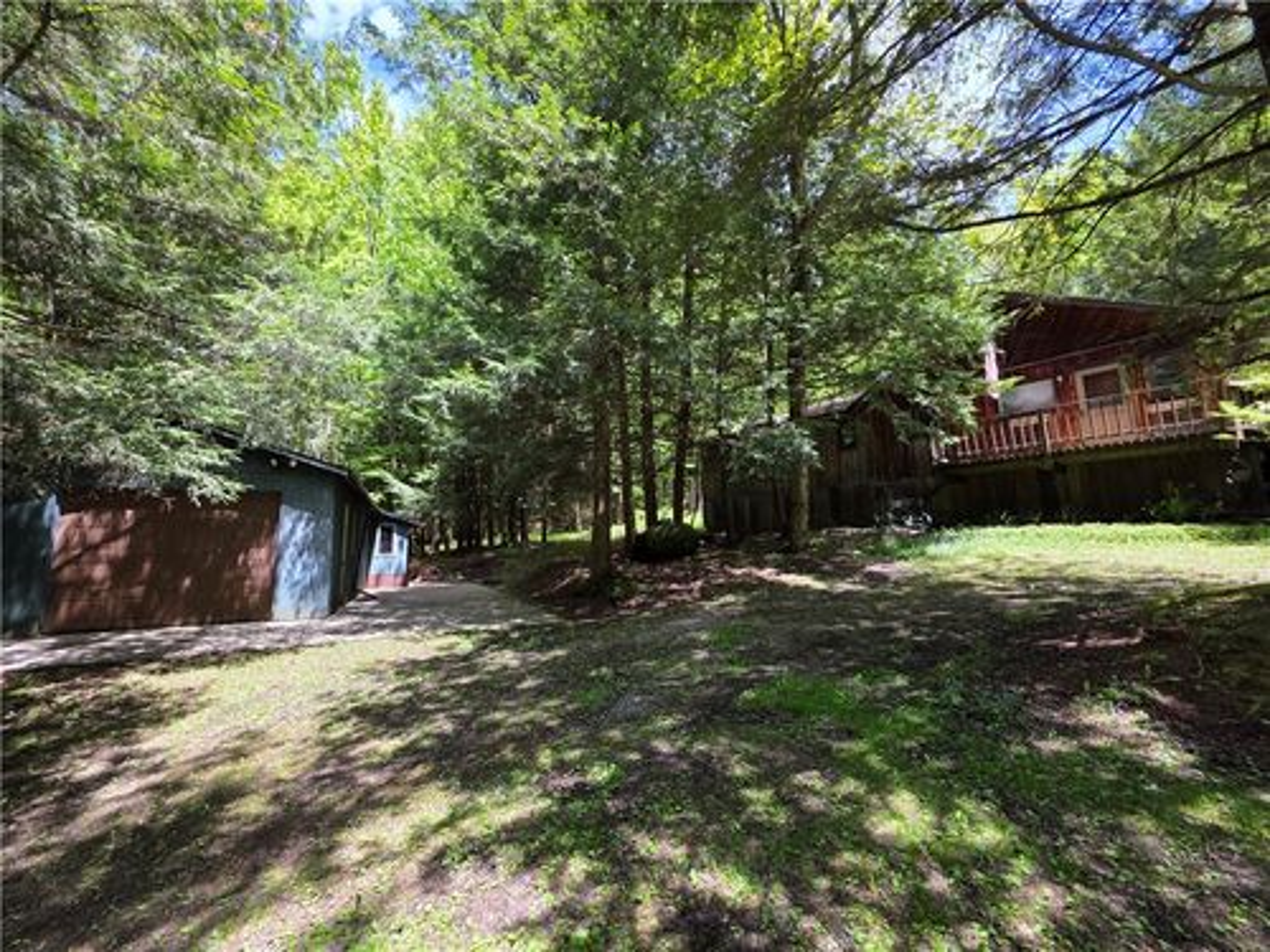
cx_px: 635
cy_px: 476
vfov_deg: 89.9
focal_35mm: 13
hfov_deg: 106.2
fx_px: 477
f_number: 1.9
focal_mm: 2.2
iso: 40
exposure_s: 1/290
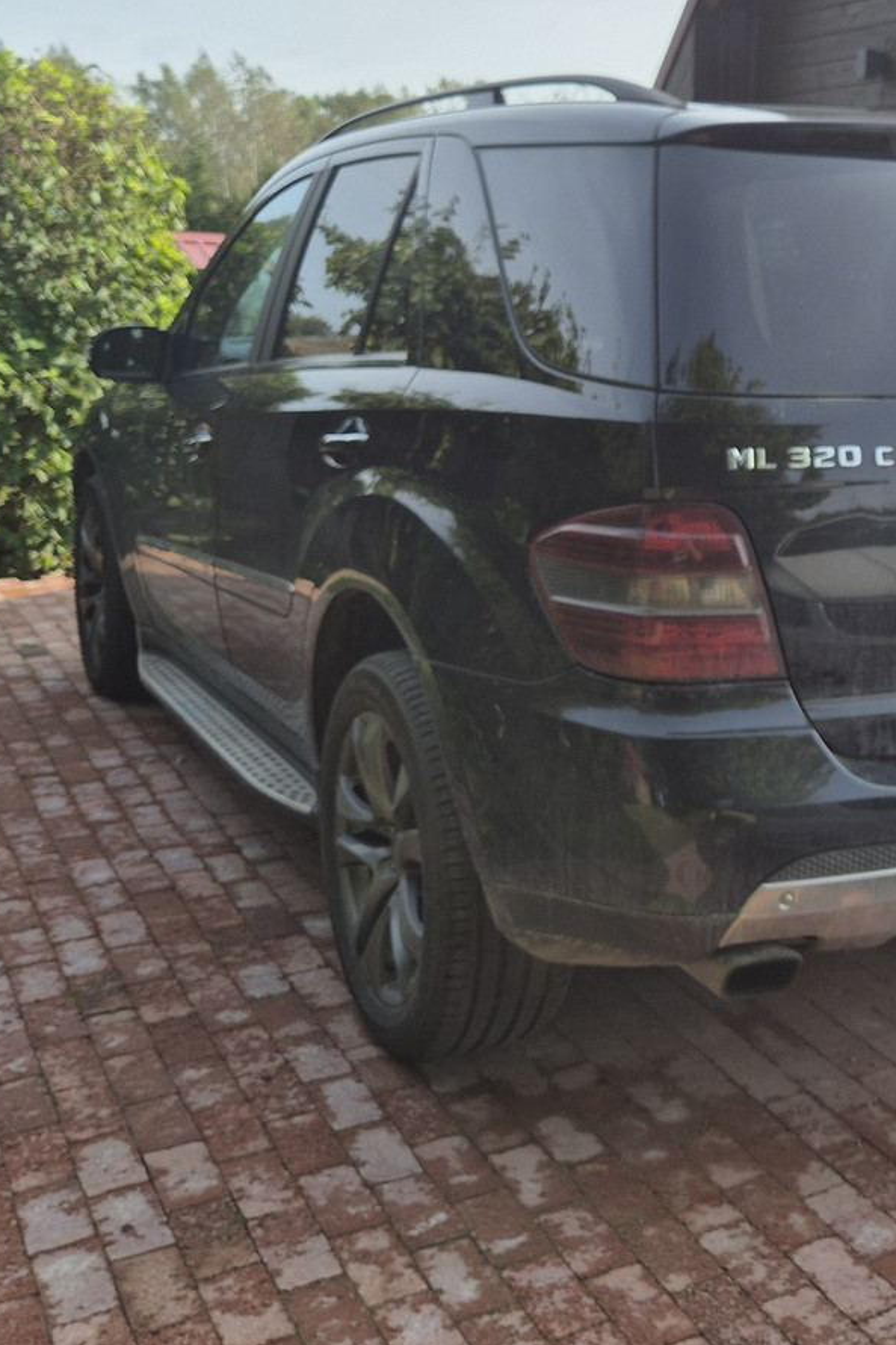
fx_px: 1606
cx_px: 851
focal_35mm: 43
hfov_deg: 29.5
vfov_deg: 45.3
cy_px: 589
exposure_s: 1/1316
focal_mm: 5.4
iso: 25
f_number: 1.8
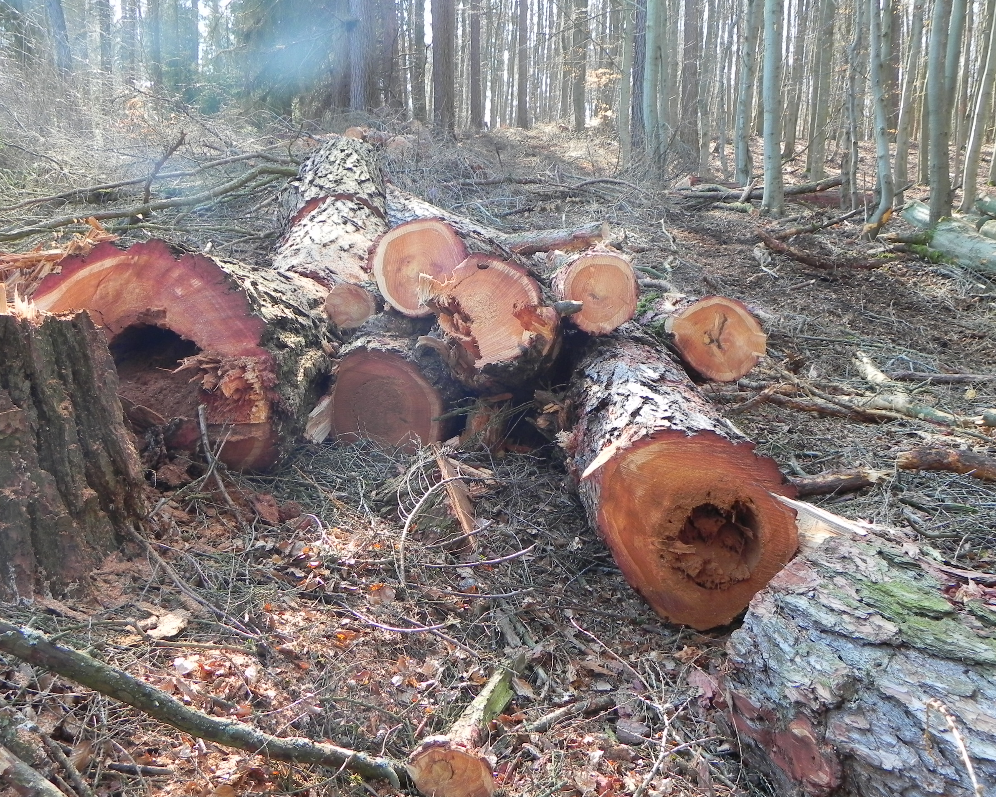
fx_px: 1032
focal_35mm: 35
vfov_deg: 42.2
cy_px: 403
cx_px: 460
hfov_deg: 51.5
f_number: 3.2
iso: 160
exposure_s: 1/89.5
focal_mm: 5.9
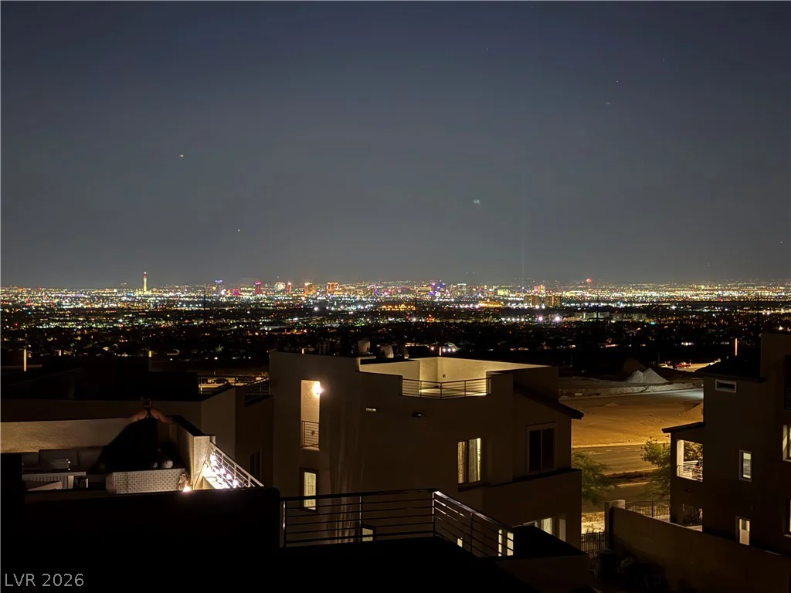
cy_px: 296
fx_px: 1188
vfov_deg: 28.0
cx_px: 396
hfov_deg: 36.8
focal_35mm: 52
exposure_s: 1/9
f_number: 1.6
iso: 800
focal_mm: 5.96
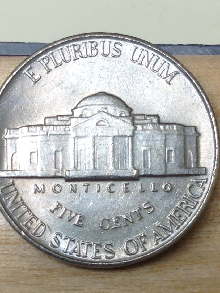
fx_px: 314
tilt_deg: -57.6
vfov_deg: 50.1
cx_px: 102
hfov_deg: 38.6
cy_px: 161
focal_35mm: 37
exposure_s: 1/30
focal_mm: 4.12
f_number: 2.4
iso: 50
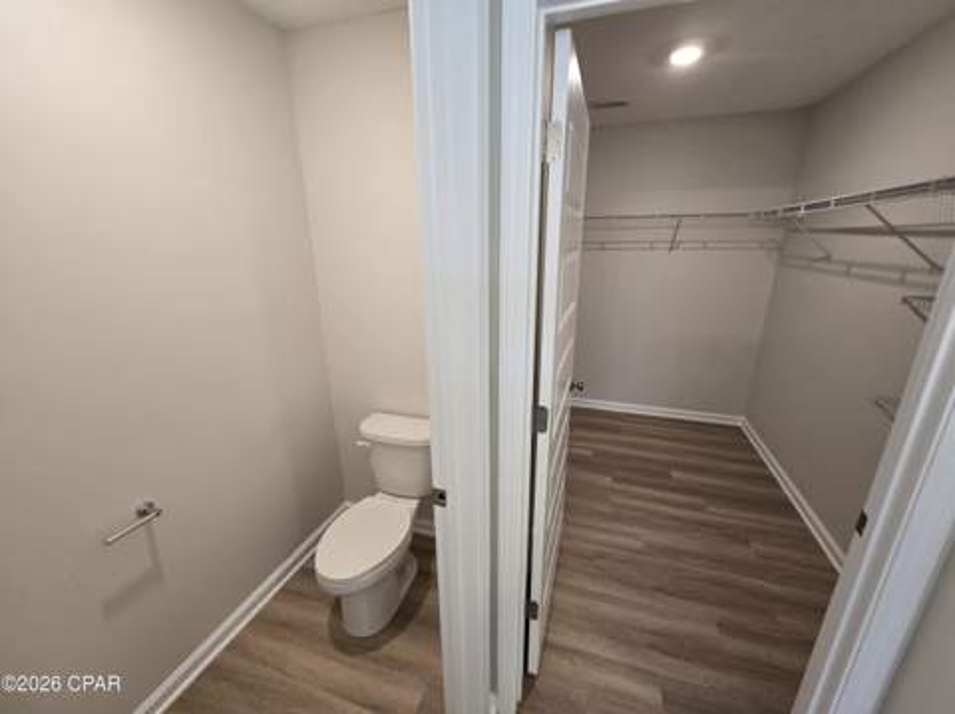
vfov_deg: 89.8
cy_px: 357
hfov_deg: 106.2
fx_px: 358
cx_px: 478
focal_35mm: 13
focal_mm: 2.2
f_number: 2.2
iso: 125
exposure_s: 1/60
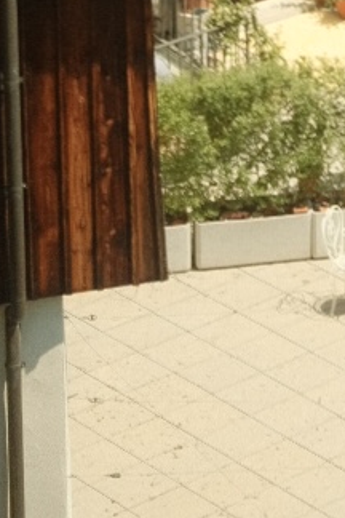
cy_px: -648
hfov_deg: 5.8
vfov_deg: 8.5
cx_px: 938
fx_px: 3220
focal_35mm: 224
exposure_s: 1/4000
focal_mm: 27
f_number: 2.8
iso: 640
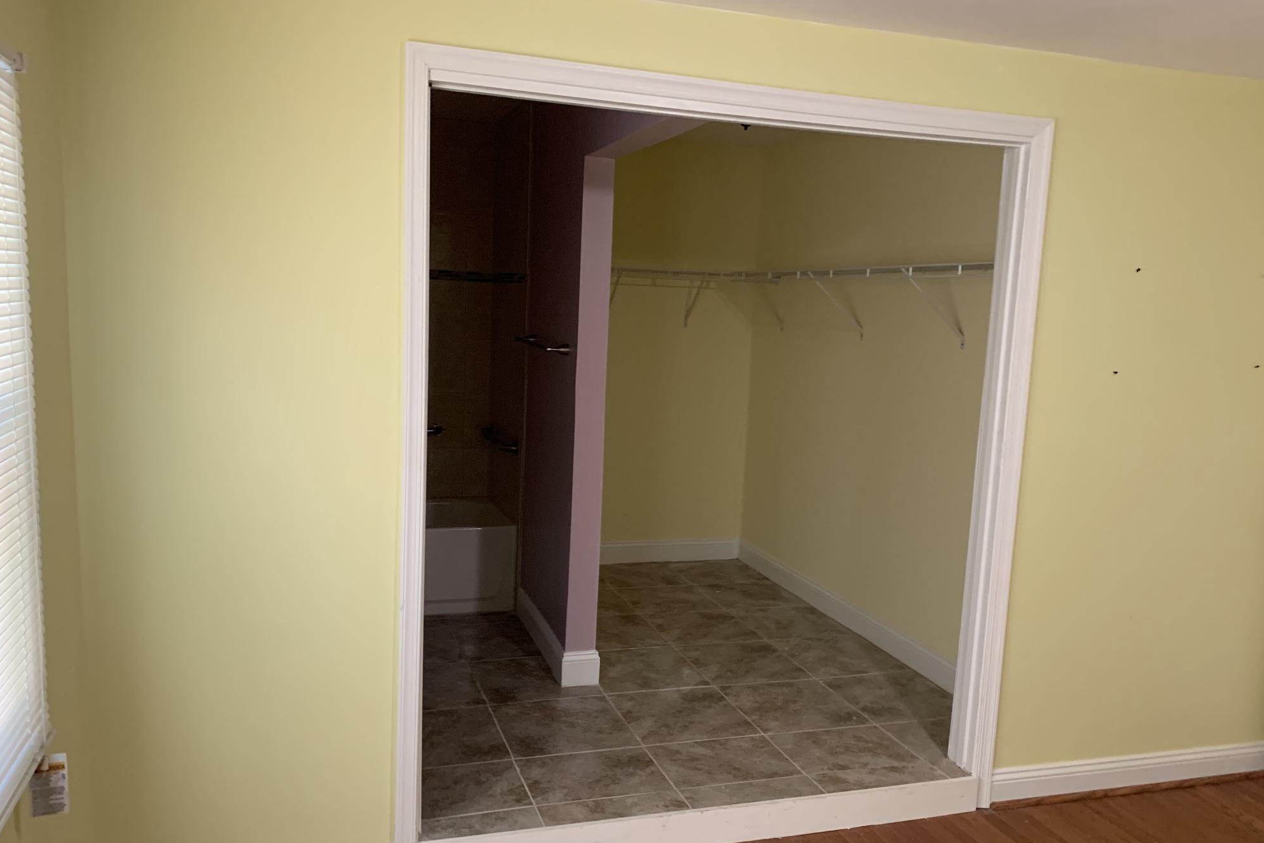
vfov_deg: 46.4
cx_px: 611
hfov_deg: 65.5
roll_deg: -2.8
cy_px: 446
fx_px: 983
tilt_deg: -9.8
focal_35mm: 28
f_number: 1.8
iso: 250
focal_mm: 4.25
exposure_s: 1/60
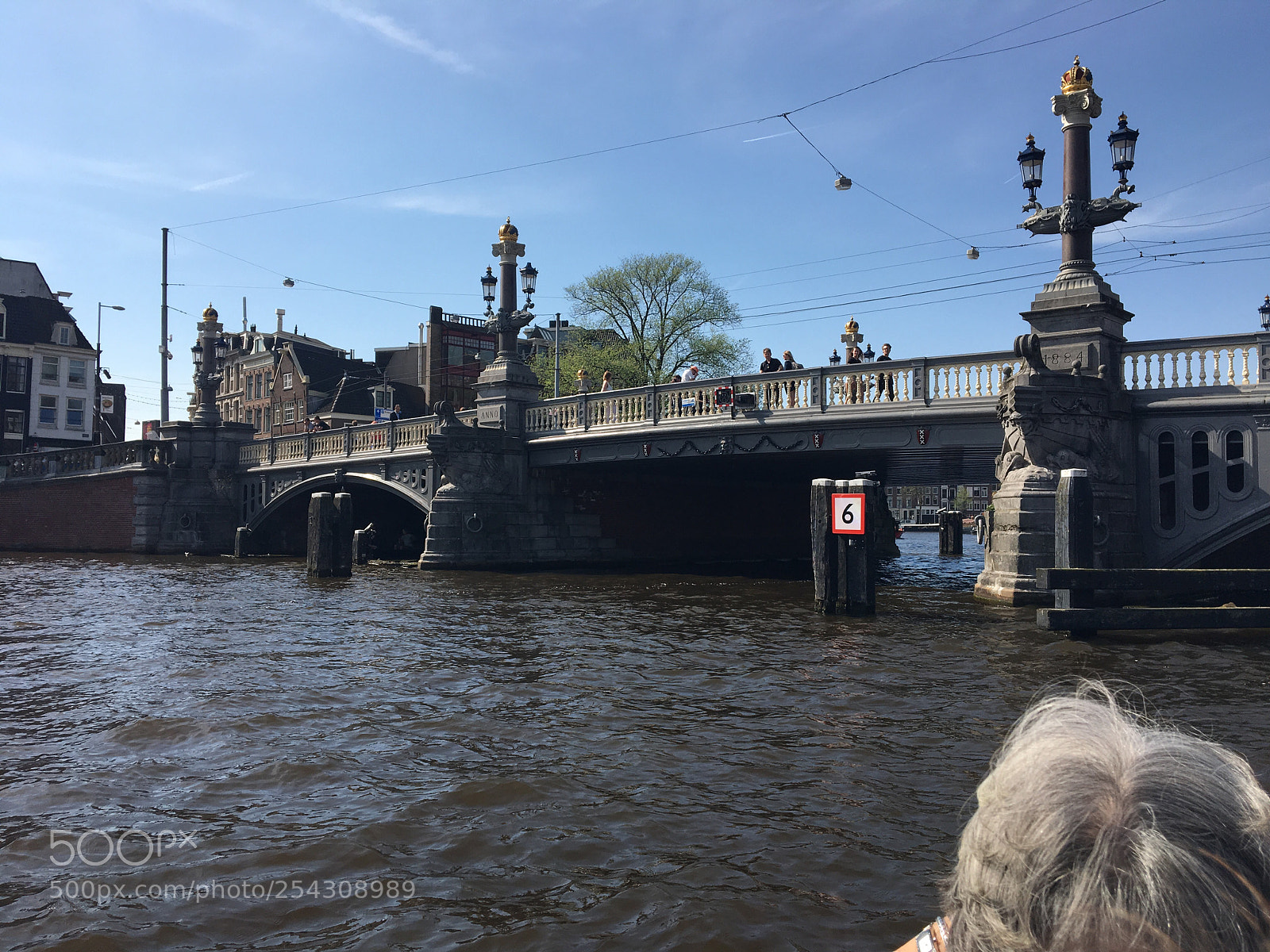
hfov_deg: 61.7
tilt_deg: +0.8
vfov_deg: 48.2
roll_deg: -0.2
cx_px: 635
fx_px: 1064
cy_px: 476
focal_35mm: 29
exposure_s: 1/1637
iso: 25
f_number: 2.2
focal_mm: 4.15
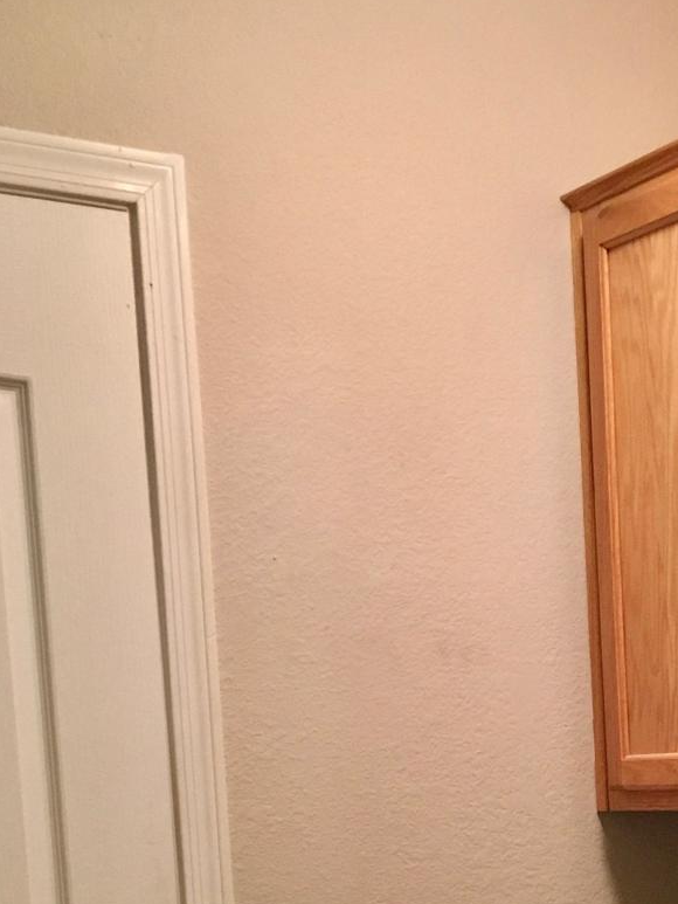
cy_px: 1061
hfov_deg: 18.7
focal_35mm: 75
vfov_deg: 23.9
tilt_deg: -8.5
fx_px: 1958
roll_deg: +1.1
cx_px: 797
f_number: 2.2
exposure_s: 1/30
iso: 125
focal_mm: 4.15
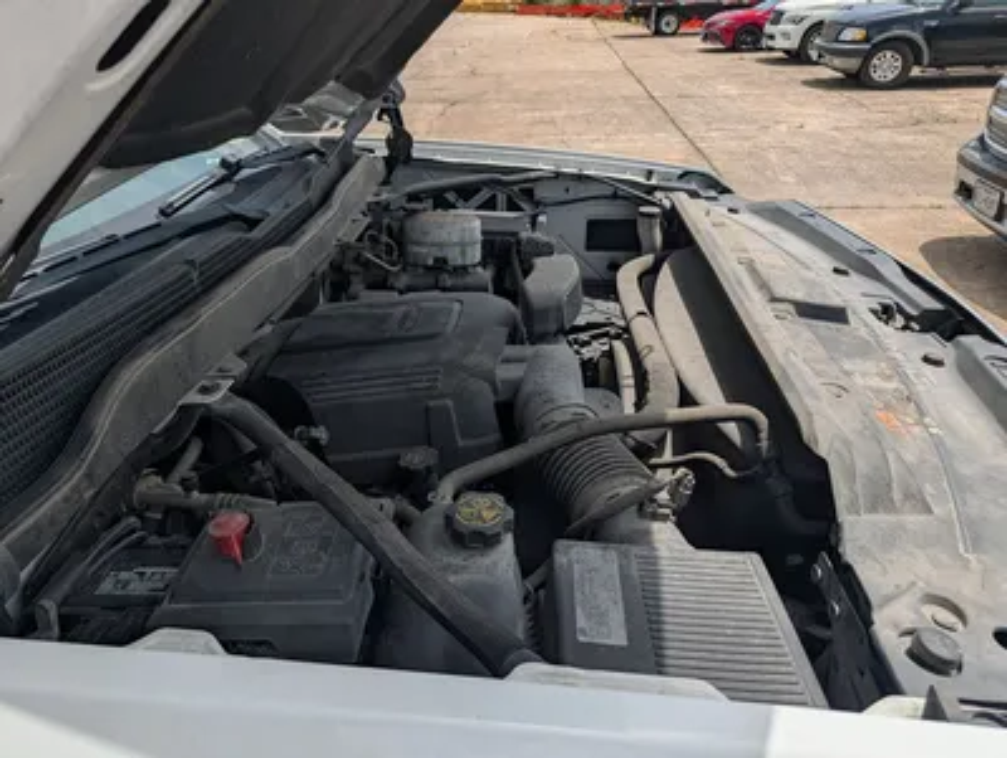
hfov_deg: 71.5
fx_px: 699
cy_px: 379
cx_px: 504
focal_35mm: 24
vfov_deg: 56.9
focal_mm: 6.9
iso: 21
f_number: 1.68
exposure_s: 1/1610
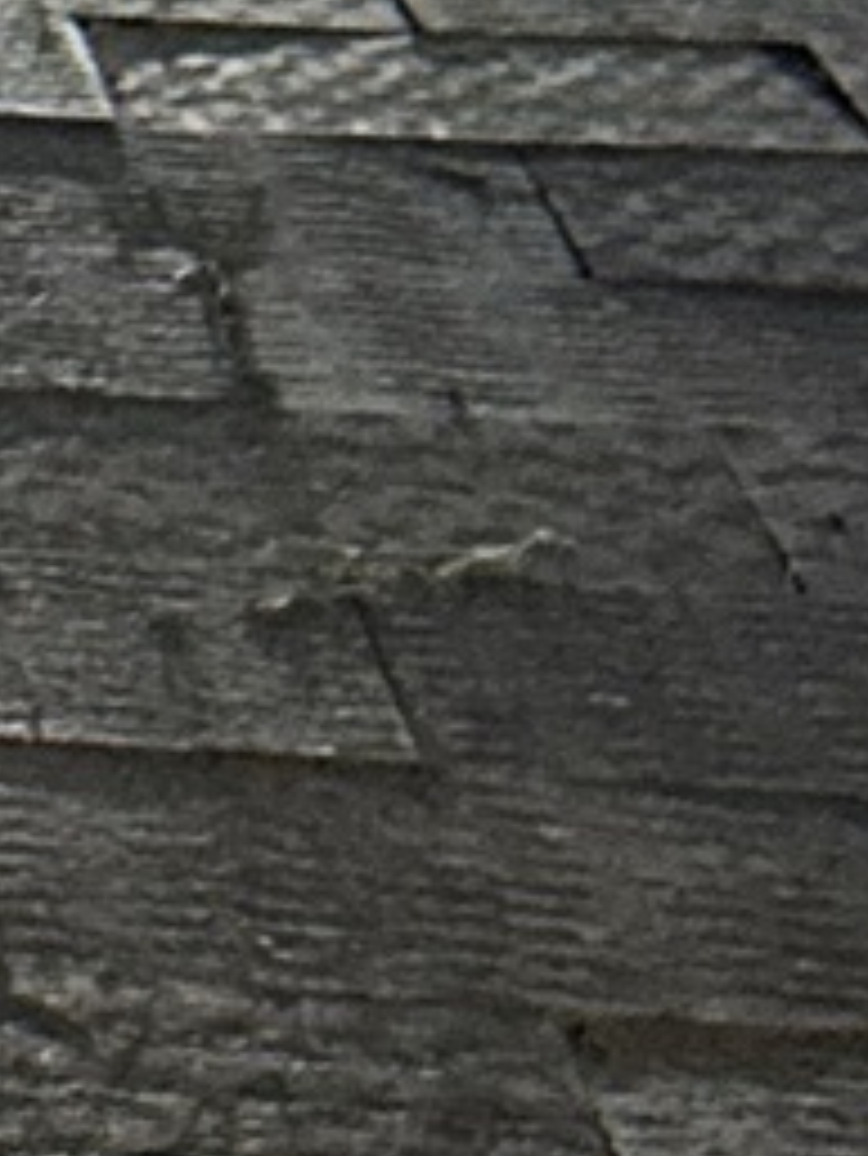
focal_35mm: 374
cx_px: -2177
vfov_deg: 5.0
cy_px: -2195
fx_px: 12494
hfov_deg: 3.8
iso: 640
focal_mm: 6.86
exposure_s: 1/5
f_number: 1.78
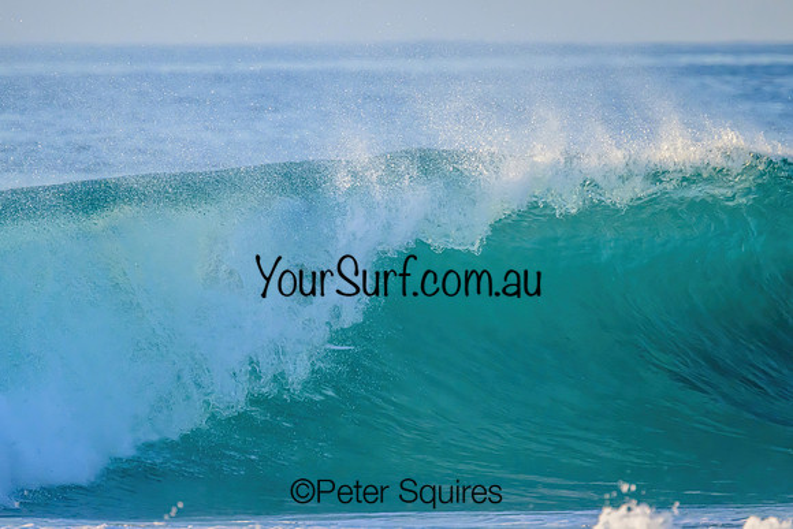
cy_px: 241
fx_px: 19508
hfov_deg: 2.3
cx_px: 389
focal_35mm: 885
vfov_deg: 1.6
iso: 3200
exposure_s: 1/1600
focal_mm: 800
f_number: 11
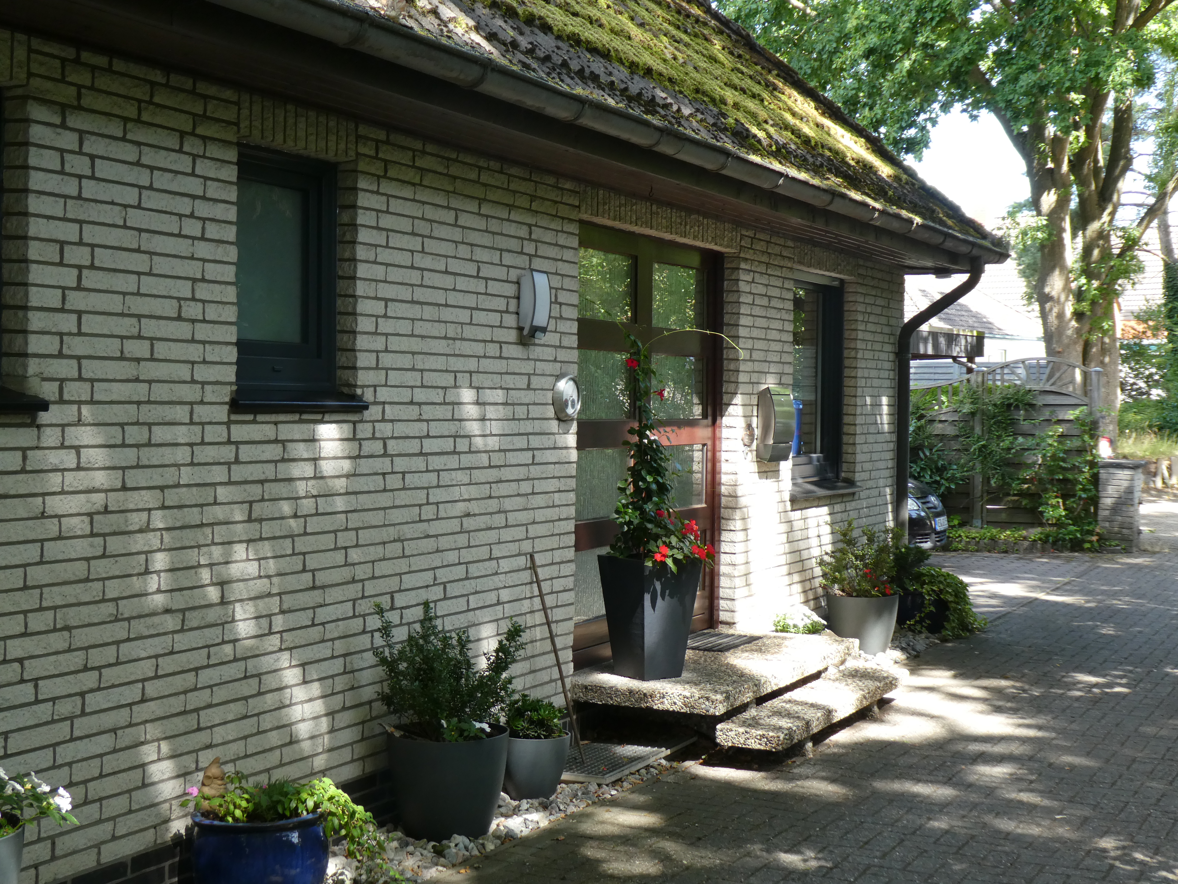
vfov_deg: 29.1
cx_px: 589
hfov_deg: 38.2
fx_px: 1702
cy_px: 442
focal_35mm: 50
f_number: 4.1
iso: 160
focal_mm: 9
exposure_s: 1/80
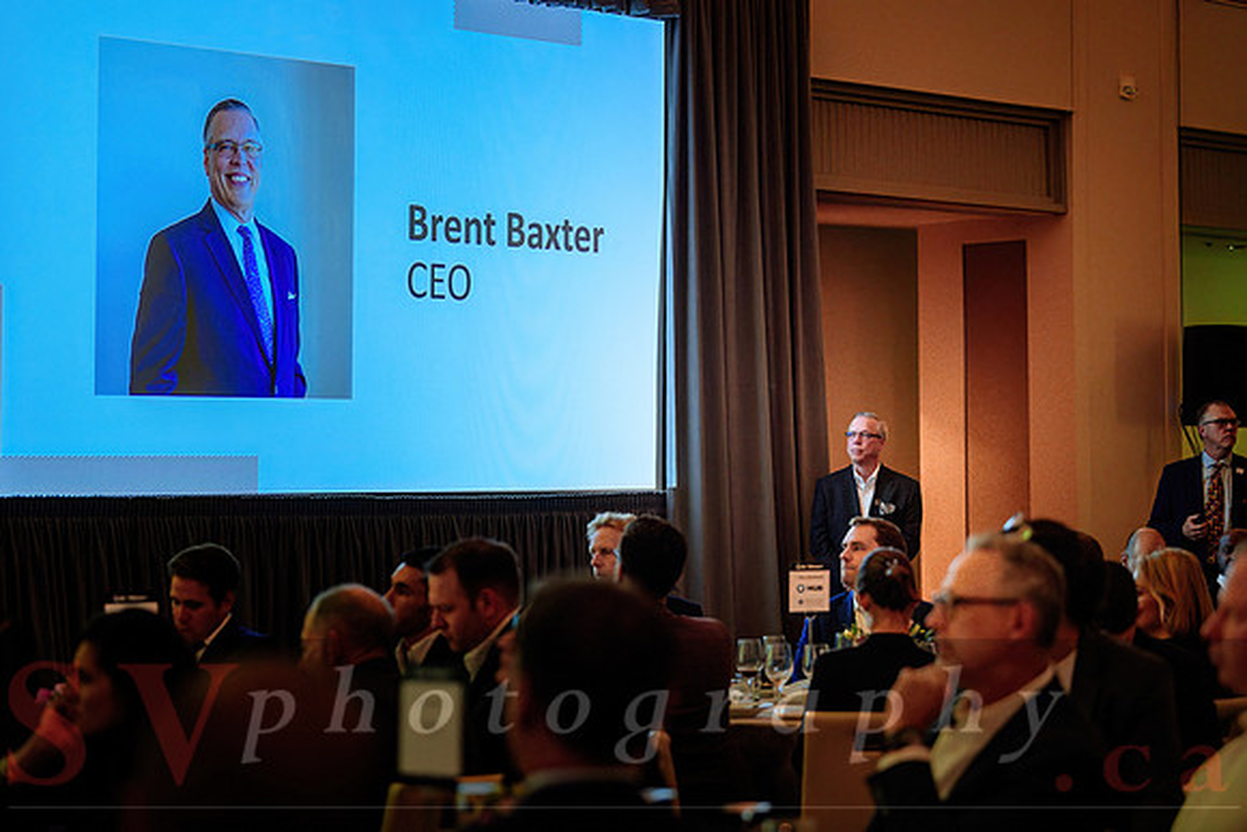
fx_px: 3092
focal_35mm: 89
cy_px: 401
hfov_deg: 22.8
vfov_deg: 15.3
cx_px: 600
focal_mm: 86
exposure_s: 1/160
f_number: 2.8
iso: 1250
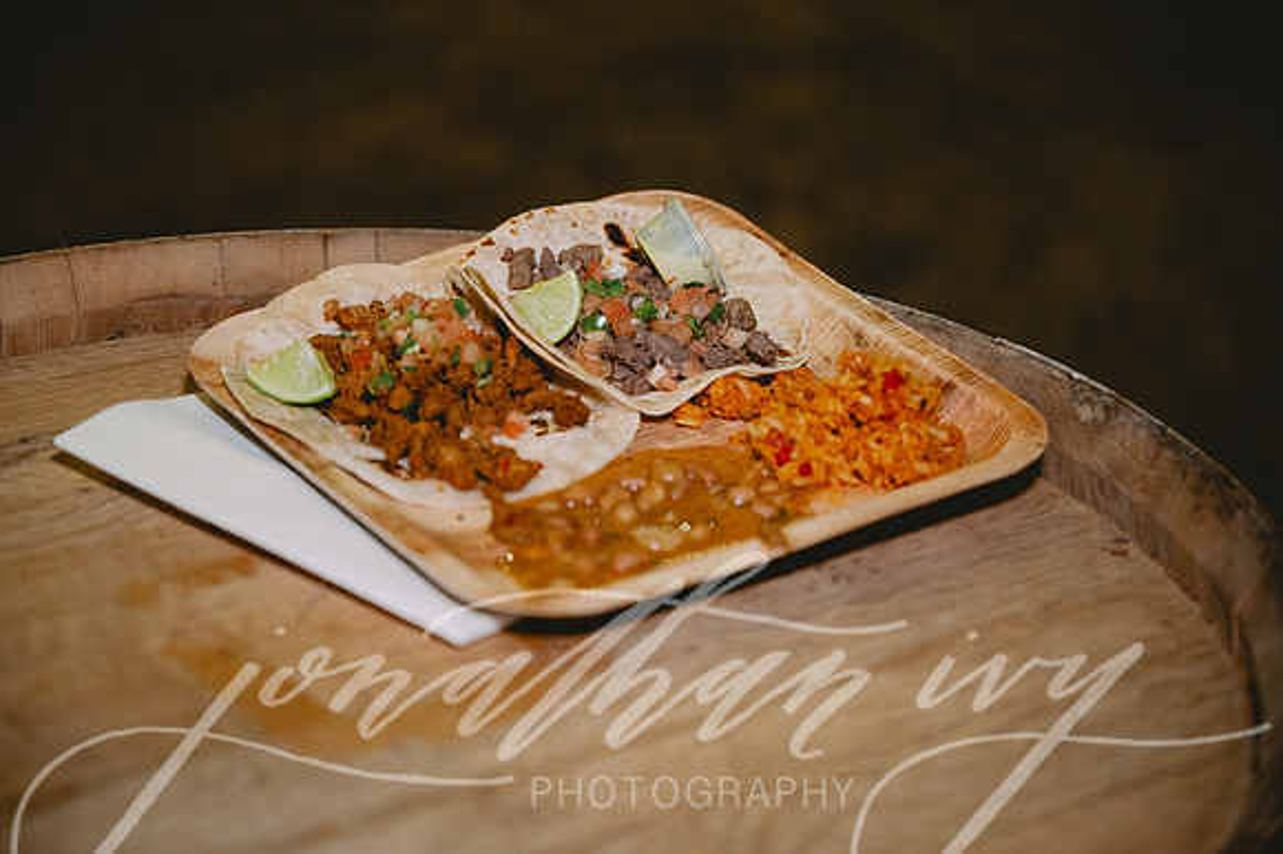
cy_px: 427
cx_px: 642
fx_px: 2493
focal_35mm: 70
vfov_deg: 19.4
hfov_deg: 28.9
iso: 1600
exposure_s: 1/80
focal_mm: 70
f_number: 2.8
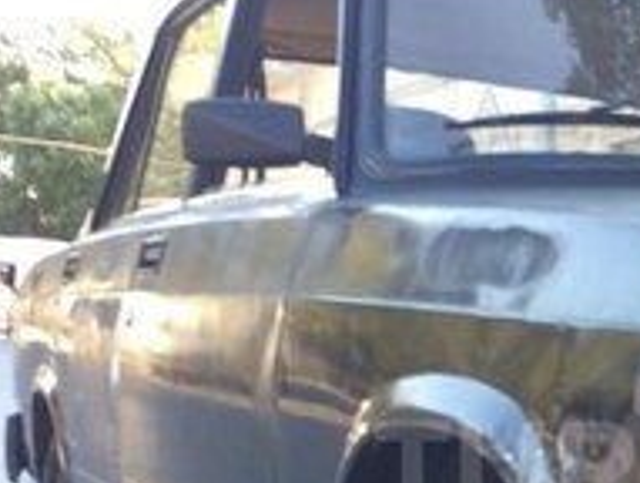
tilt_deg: -5.6
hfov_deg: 18.8
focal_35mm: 100
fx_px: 1852
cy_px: 471
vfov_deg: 14.6
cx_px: 717
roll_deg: -4.8
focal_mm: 4.15
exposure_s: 1/100
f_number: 2.2
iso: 32
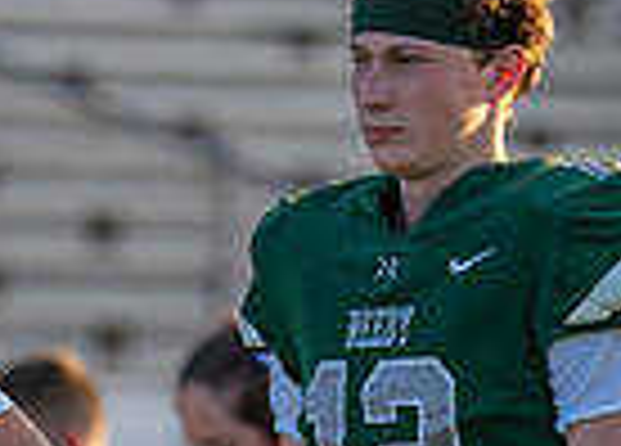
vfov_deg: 1.8
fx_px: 13795
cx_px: -194
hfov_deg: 2.6
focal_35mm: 781
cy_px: 748
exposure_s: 1/500
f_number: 2.8
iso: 125
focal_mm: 157
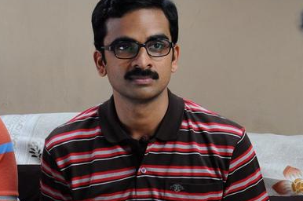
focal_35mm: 133
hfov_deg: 15.4
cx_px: 97
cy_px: 175
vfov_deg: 10.2
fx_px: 1118
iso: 640
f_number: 4.5
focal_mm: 38
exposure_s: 1/20
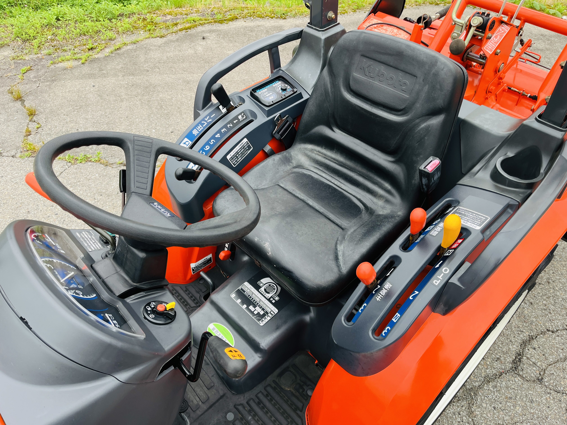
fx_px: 426
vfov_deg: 53.1
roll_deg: +1.5
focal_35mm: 26
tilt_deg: -44.3
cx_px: 284
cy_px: 212
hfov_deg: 67.3
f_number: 1.6
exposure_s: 1/122
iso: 40
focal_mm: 5.1
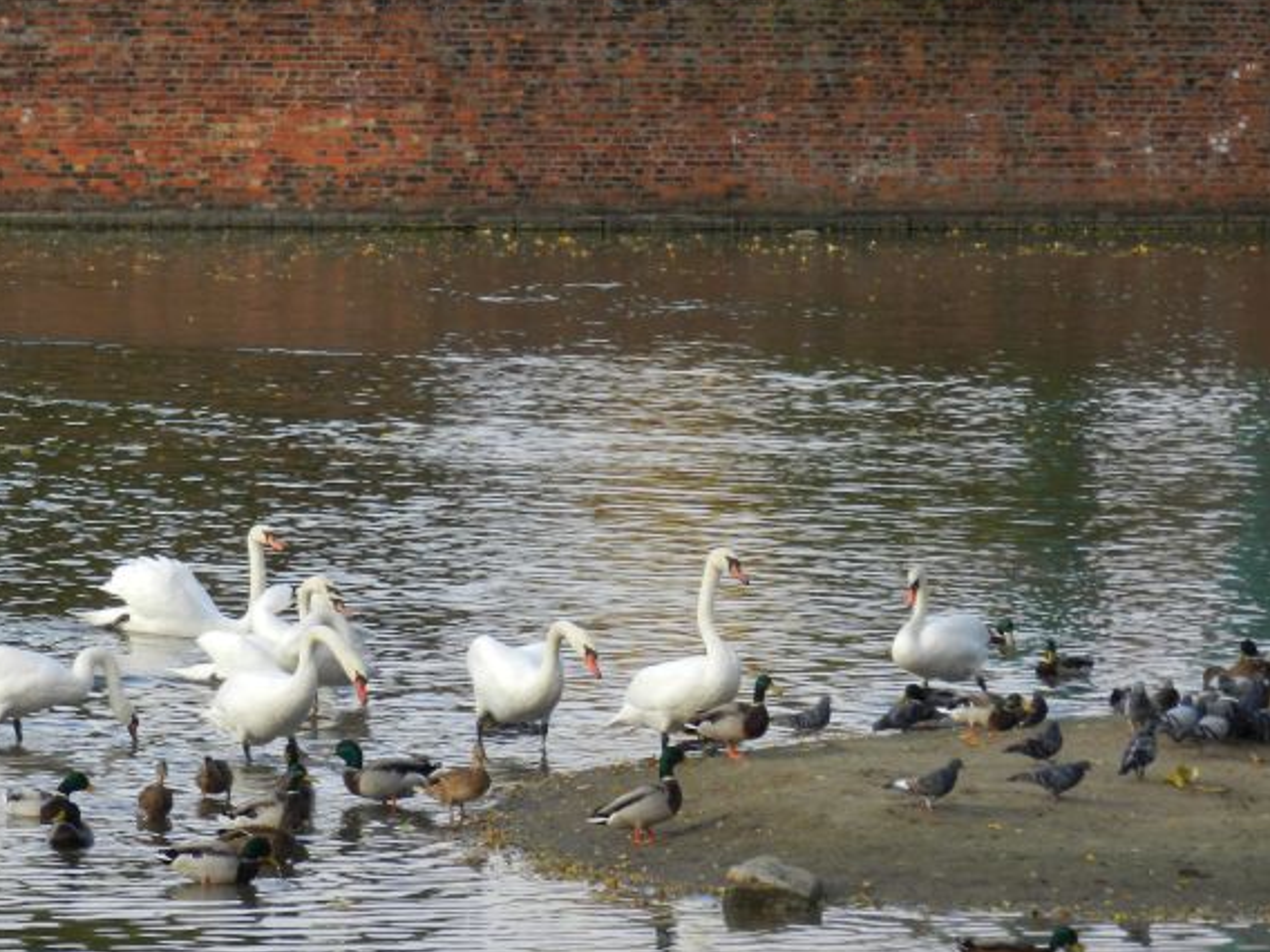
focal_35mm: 269
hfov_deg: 7.4
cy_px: 606
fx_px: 9869
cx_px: 487
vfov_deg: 5.5
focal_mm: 34
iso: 160
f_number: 5.5
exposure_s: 1/200
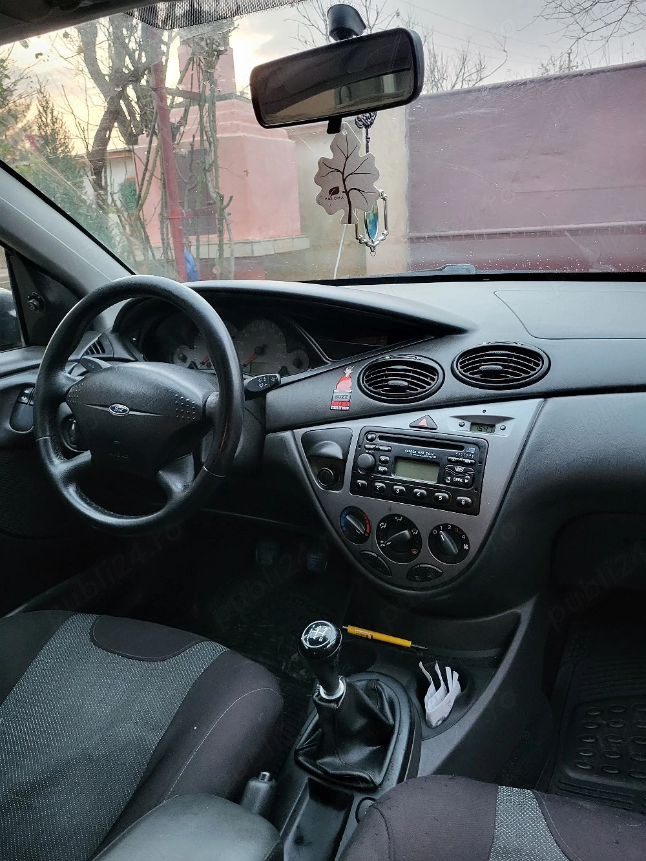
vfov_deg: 67.3
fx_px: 647
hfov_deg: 53.1
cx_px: 323
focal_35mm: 26
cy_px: 430
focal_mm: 5.4
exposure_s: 1/33
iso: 640
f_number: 1.8
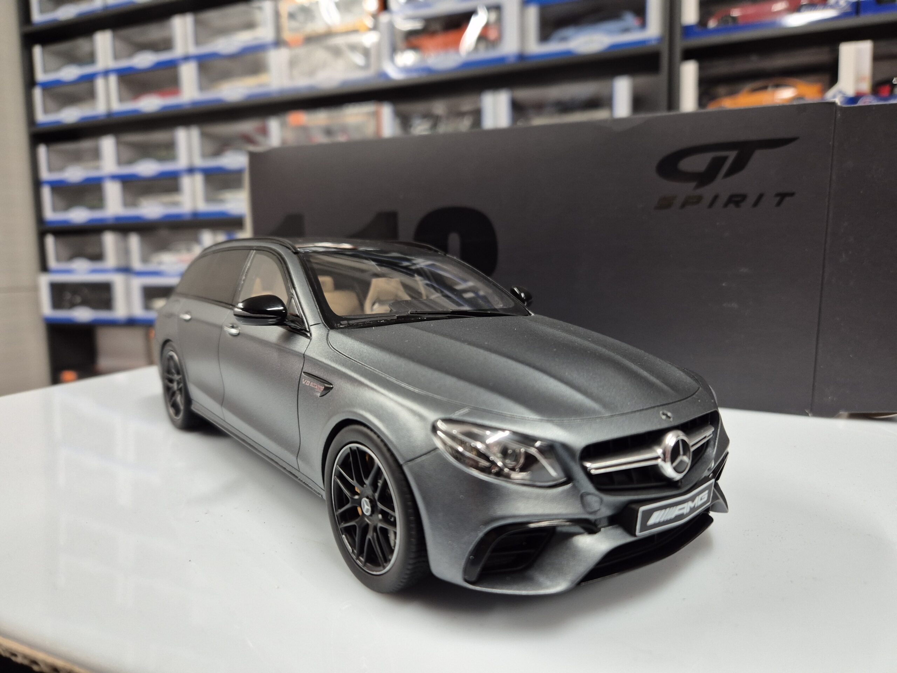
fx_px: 596
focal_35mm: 23
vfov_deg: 58.9
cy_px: 336
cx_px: 448
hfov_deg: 73.9
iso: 250
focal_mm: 5.4
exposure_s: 1/100
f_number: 1.8
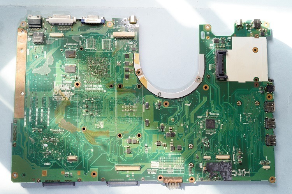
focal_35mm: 33
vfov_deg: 39.9
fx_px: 267
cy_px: 97
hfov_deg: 57.3
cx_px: 146
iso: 100
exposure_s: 1/10
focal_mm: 22
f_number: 8
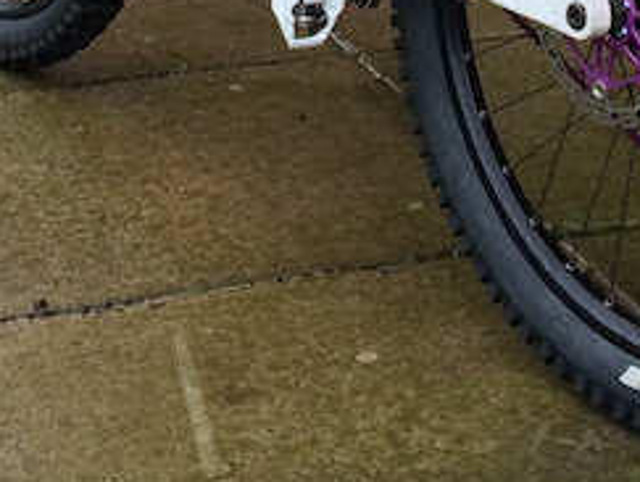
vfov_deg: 11.4
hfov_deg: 16.1
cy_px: -350
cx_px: 334
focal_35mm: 122
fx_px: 2259
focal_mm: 4.15
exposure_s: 1/60
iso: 32
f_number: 2.2
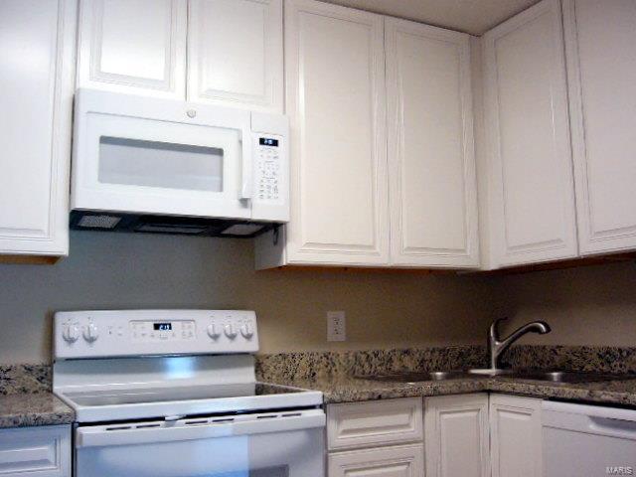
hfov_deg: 52.6
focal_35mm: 35
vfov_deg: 40.7
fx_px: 643
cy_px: 238
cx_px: 318
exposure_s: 1/60
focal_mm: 5.8
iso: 200
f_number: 2.8
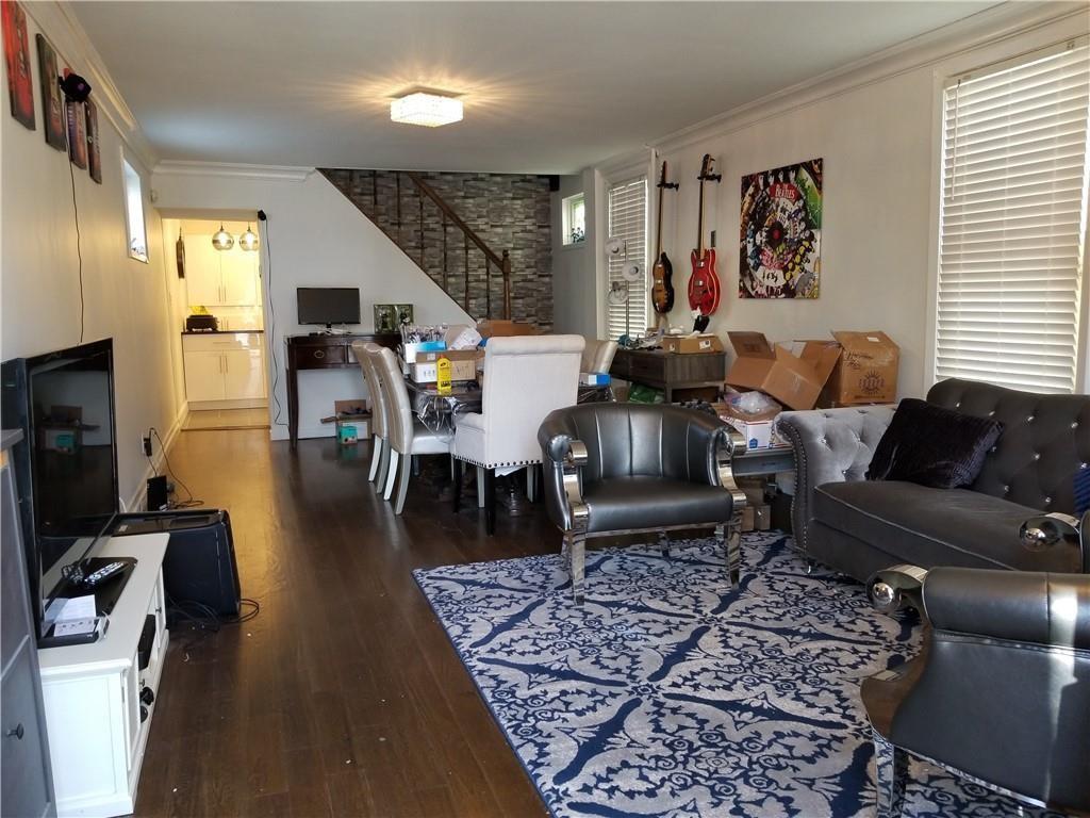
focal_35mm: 26
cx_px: 545
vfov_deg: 53.1
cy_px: 409
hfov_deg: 67.3
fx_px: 819
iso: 100
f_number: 1.7
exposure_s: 1/30
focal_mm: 4.25
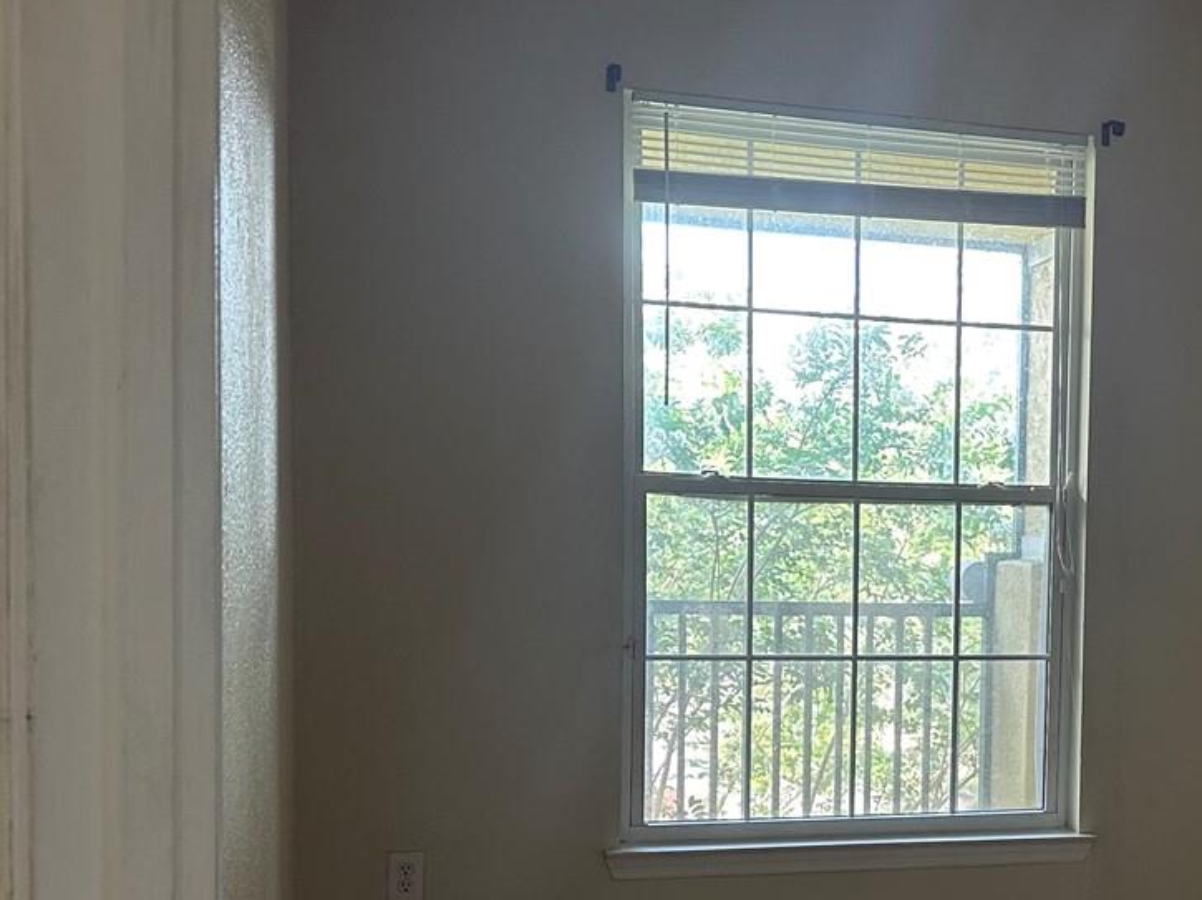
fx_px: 1839
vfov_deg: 27.1
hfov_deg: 34.8
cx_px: 1006
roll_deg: -1.4
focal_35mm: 53
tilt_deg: -3.5
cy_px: 675
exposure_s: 1/60
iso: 250
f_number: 1.78
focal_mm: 6.86
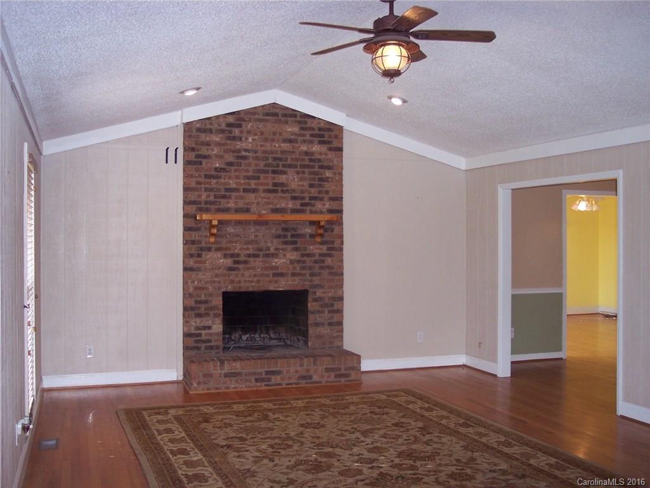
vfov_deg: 36.8
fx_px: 732
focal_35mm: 39
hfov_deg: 47.9
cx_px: 325
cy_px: 244
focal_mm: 8
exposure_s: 1/60
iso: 140
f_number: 2.8
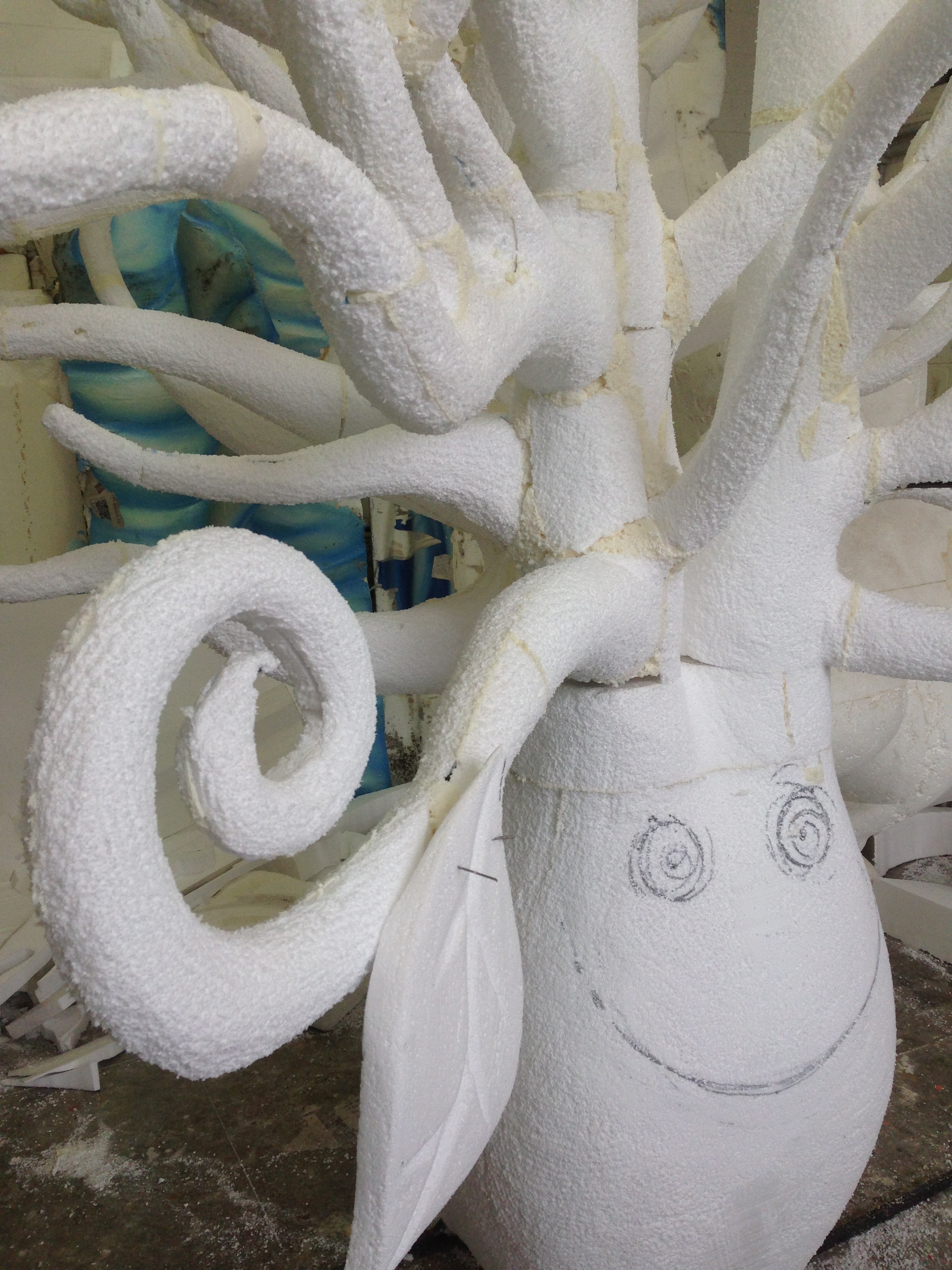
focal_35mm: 33
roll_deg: +1.0
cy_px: 635
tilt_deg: -10.1
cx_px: 476
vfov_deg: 55.4
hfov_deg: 42.9
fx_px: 1210
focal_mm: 4.12
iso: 64
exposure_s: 1/120
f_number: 2.4
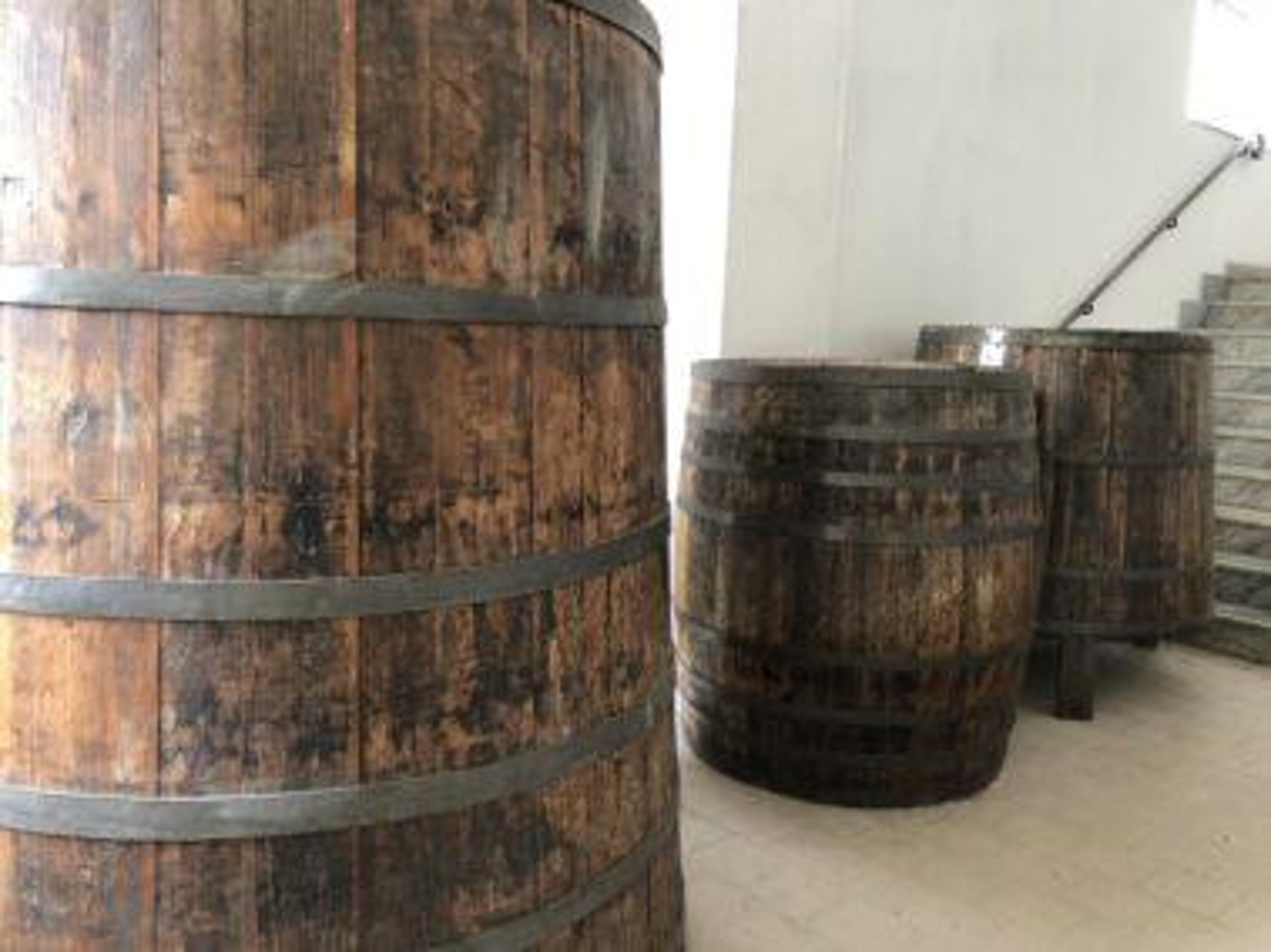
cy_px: 476
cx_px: 636
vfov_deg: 49.7
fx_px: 1028
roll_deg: -2.0
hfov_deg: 63.5
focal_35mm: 28
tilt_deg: -7.9
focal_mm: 4
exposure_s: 1/25
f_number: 1.8
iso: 32
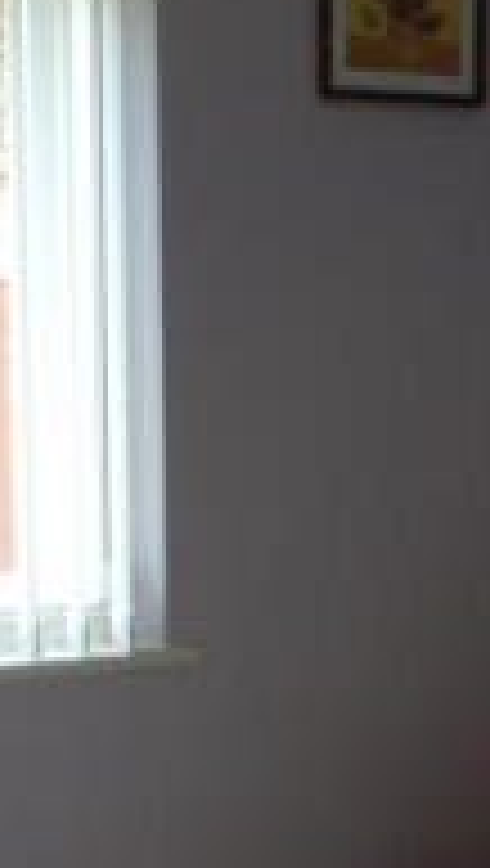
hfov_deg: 10.3
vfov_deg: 18.1
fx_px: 2694
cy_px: 735
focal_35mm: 117
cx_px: 452
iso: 200
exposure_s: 1/30
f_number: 3.8
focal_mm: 22
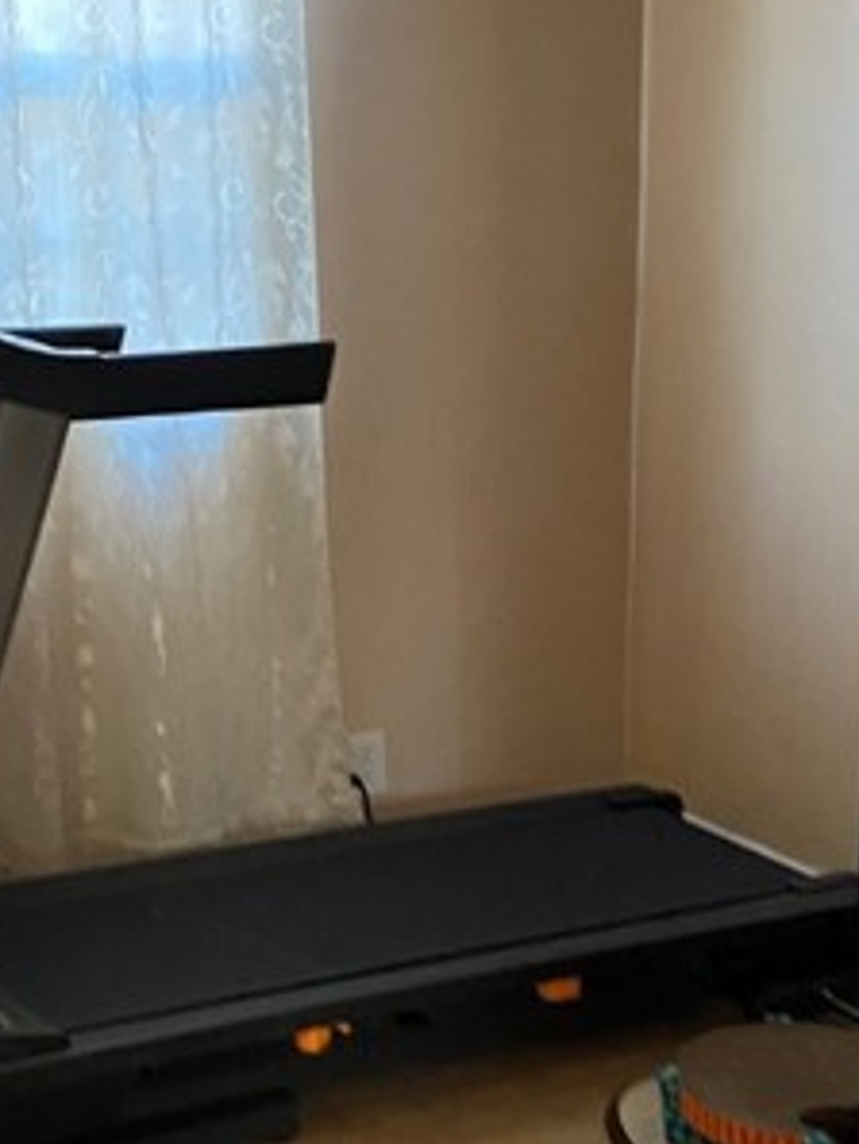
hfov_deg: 26.1
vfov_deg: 34.0
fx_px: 1852
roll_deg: +1.6
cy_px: 778
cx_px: 343
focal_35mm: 56
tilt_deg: -13.7
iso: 500
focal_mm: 4.25
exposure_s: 1/40
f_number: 1.8
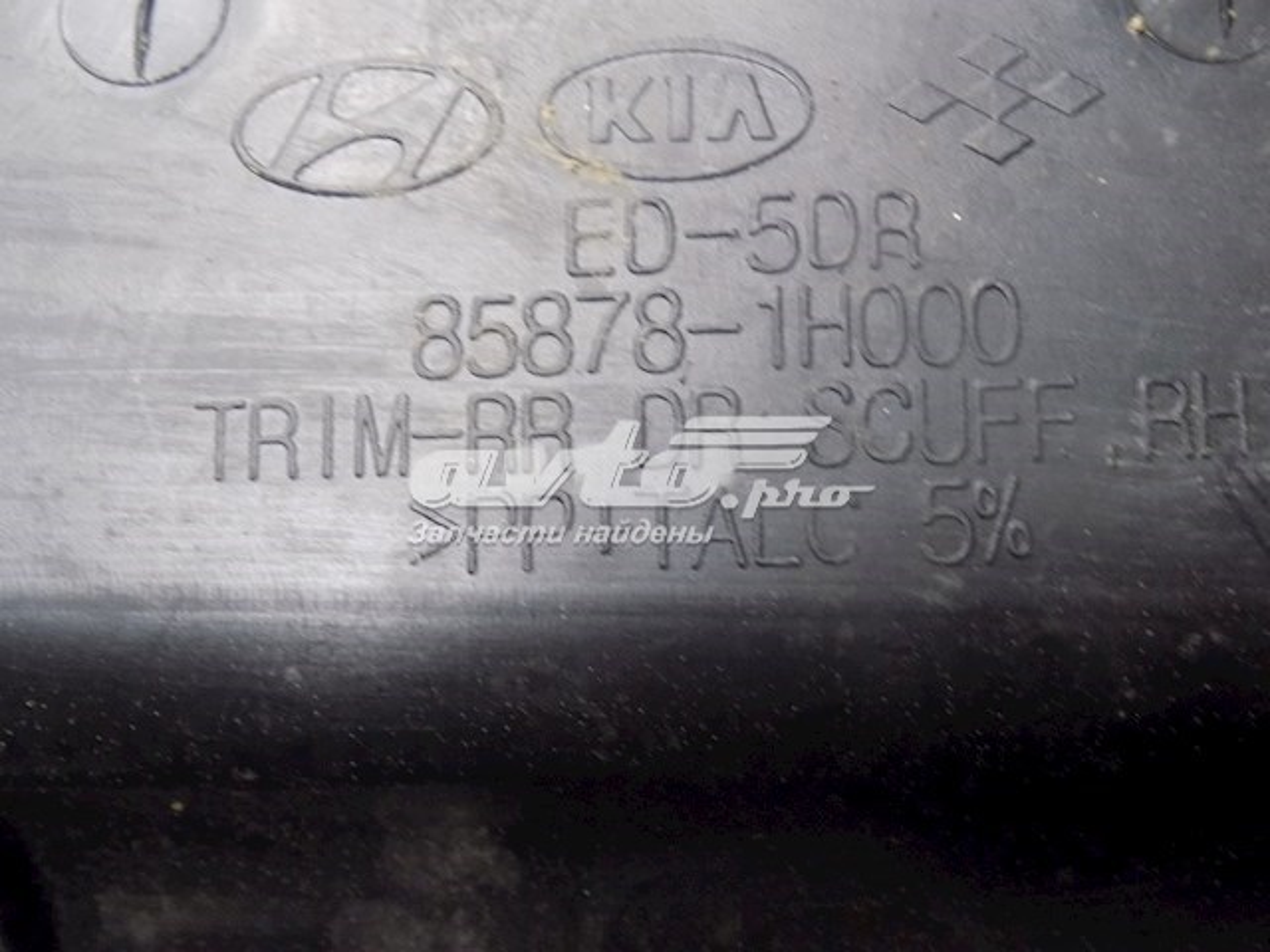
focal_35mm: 52
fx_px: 1908
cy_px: 476
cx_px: 635
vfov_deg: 28.0
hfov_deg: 36.8
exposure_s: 1/20
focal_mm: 9.3
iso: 400
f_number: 3.9
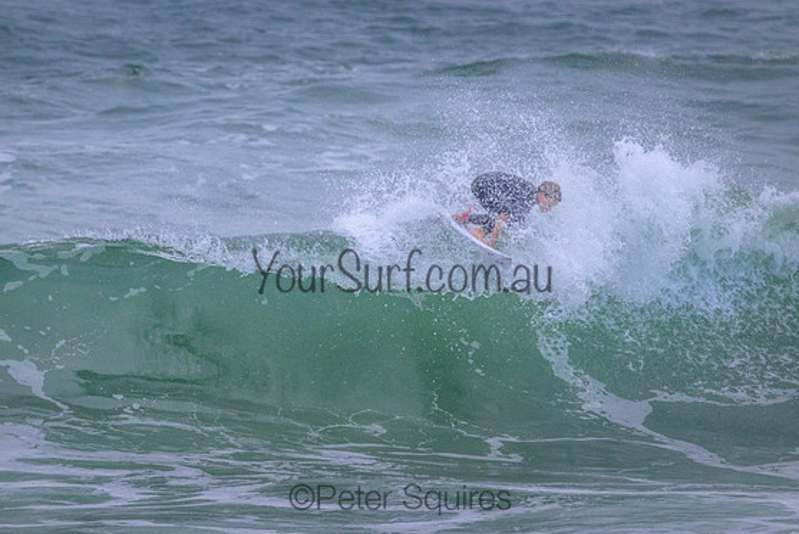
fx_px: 18497
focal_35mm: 833
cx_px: 400
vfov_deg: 1.7
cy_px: 259
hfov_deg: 2.5
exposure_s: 1/2000
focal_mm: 800
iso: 5600
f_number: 11
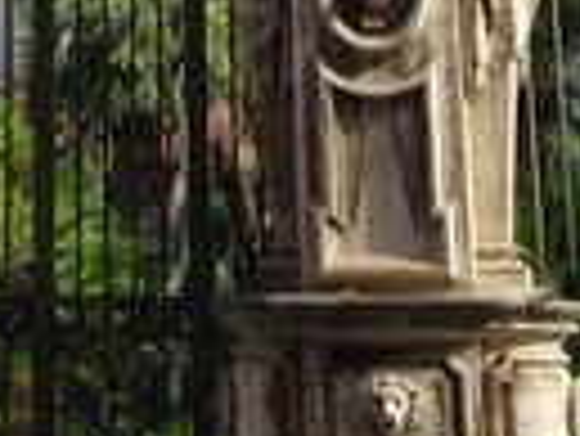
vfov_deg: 12.2
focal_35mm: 115
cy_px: -256
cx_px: -54
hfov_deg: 16.6
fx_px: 1929
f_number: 4
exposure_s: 1/320
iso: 80
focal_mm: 5.61
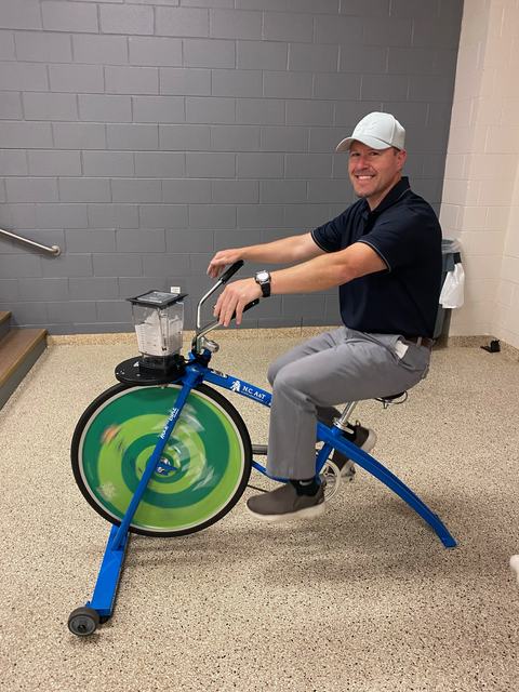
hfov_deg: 53.1
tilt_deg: -17.0
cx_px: 260
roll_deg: +0.6
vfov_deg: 67.3
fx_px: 520
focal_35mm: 26
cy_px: 346
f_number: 1.8
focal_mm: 4.25
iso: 250
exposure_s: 1/60
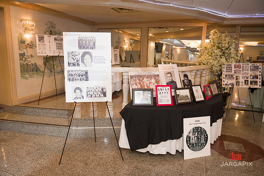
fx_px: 191
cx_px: 132
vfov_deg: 49.6
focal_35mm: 26
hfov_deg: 69.4
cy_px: 88
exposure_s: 1/125
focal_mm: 26
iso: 1000
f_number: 3.2
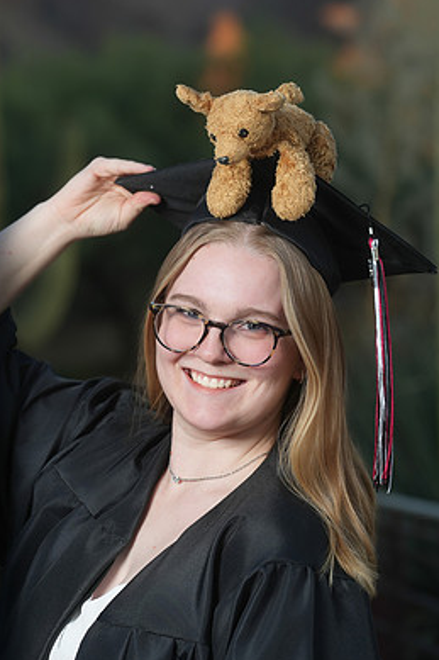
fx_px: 2709
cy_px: 331
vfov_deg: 13.9
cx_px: 193
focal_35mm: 148
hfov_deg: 9.3
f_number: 5.6
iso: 320
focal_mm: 128
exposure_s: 1/250
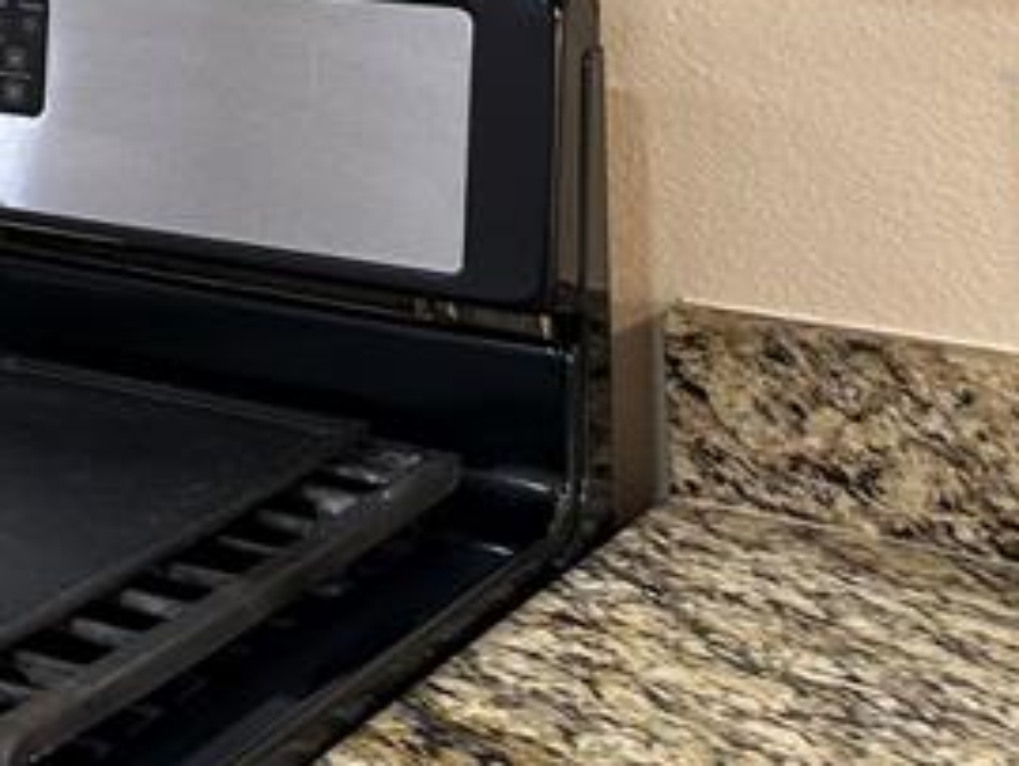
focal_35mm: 91
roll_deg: +0.4
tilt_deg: +1.1
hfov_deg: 17.2
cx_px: -876
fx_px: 2681
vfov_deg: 14.9
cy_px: -457
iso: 125
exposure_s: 1/60
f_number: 1.78
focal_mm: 6.86
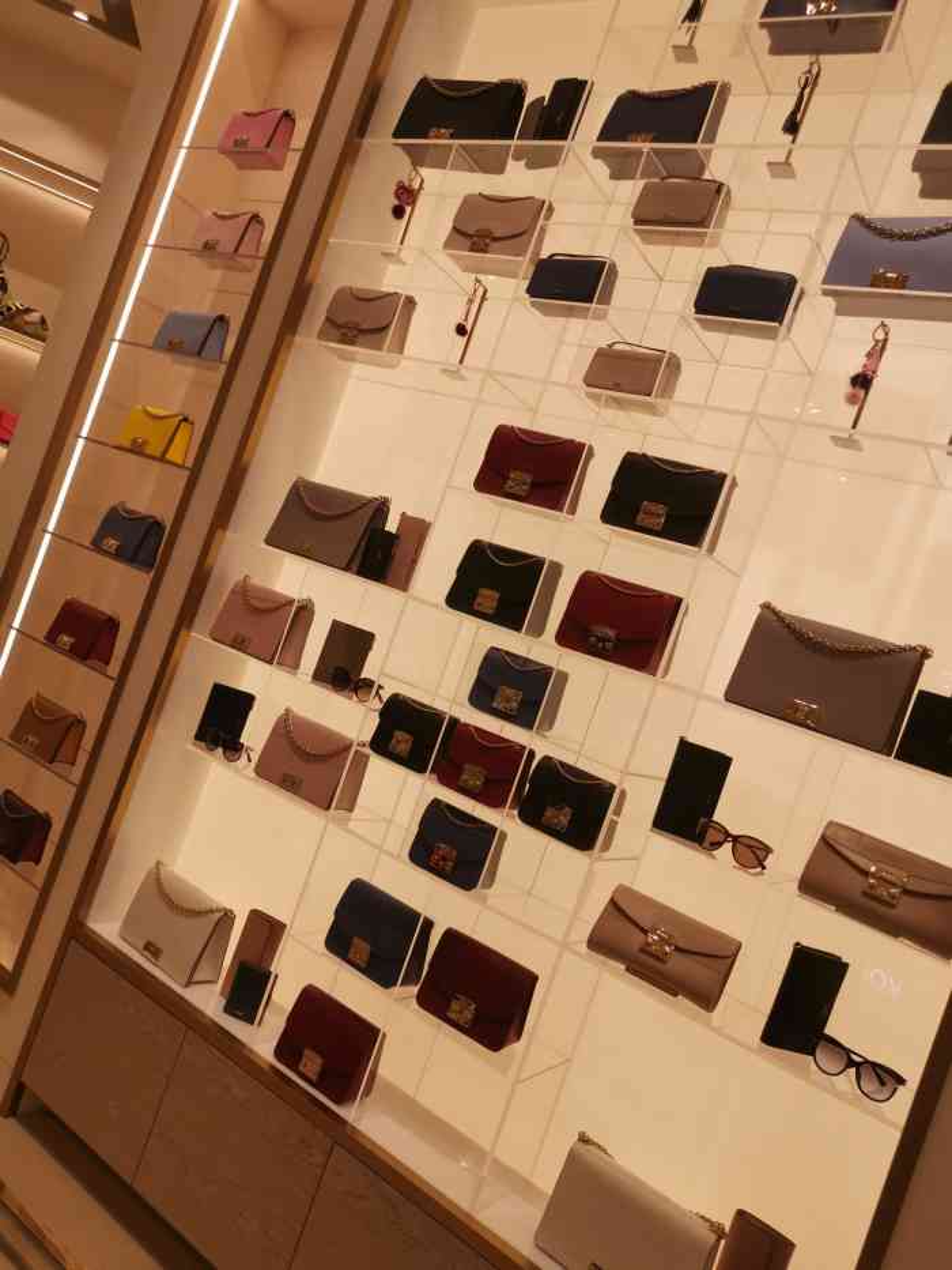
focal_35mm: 27
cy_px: 635
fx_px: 990
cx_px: 476
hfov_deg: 51.4
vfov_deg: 65.3
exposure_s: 1/256
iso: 50
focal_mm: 5.58
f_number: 1.8
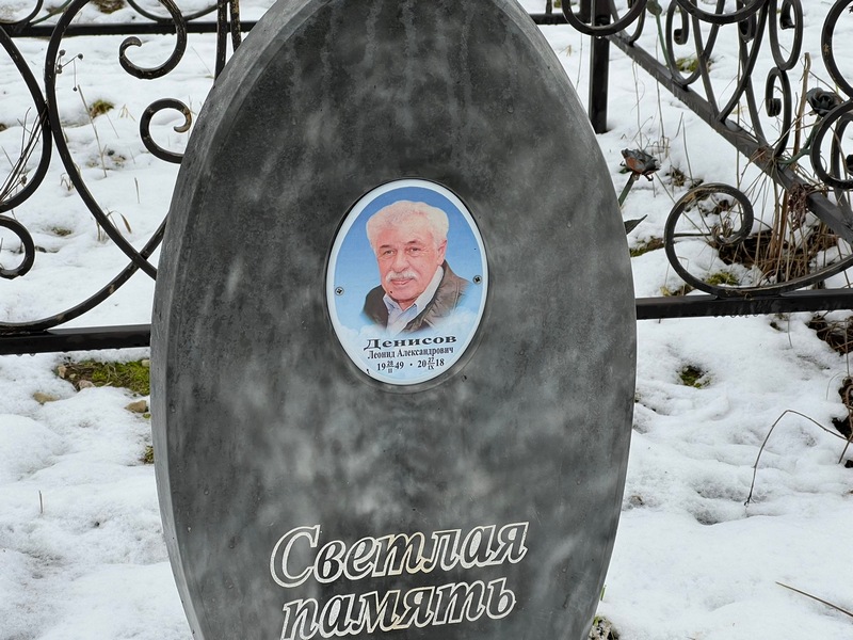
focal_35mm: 77
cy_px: 320
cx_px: 426
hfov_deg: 25.3
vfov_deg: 19.1
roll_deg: -0.4
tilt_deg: -20.0
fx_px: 1897
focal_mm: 9
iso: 32
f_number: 2.8
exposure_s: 1/109
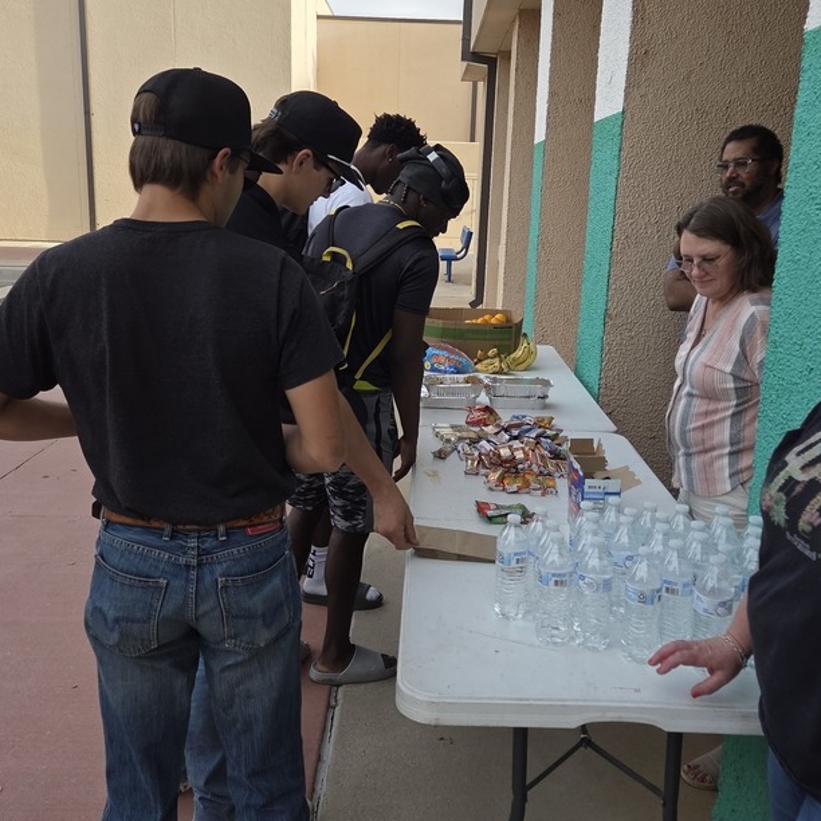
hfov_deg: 48.4
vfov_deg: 48.4
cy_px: 397
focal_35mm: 34
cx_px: 405
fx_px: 912
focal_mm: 5.4
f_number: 1.8
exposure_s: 1/1139
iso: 80
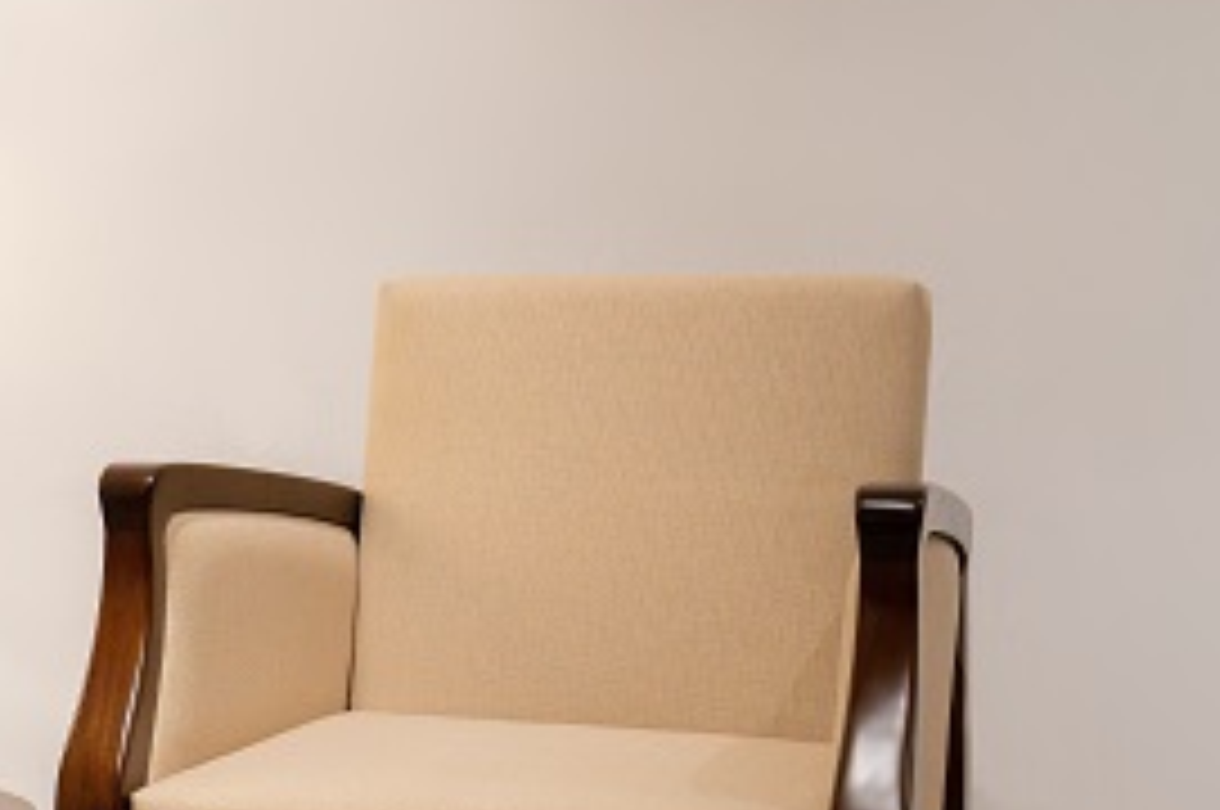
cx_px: -284
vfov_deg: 12.8
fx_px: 3588
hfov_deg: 18.2
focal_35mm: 106
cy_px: 621
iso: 2000
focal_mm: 41
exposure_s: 1/125
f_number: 5
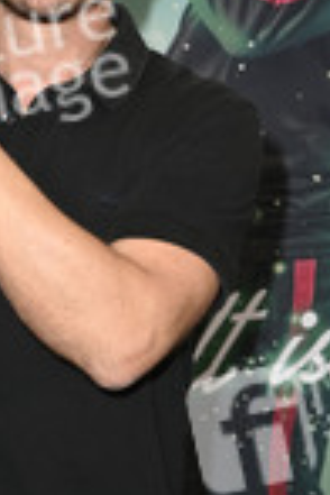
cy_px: 246
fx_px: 2062
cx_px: 54
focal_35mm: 150
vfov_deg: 13.7
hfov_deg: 9.1
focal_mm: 55
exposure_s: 1/200
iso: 500
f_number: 5.6
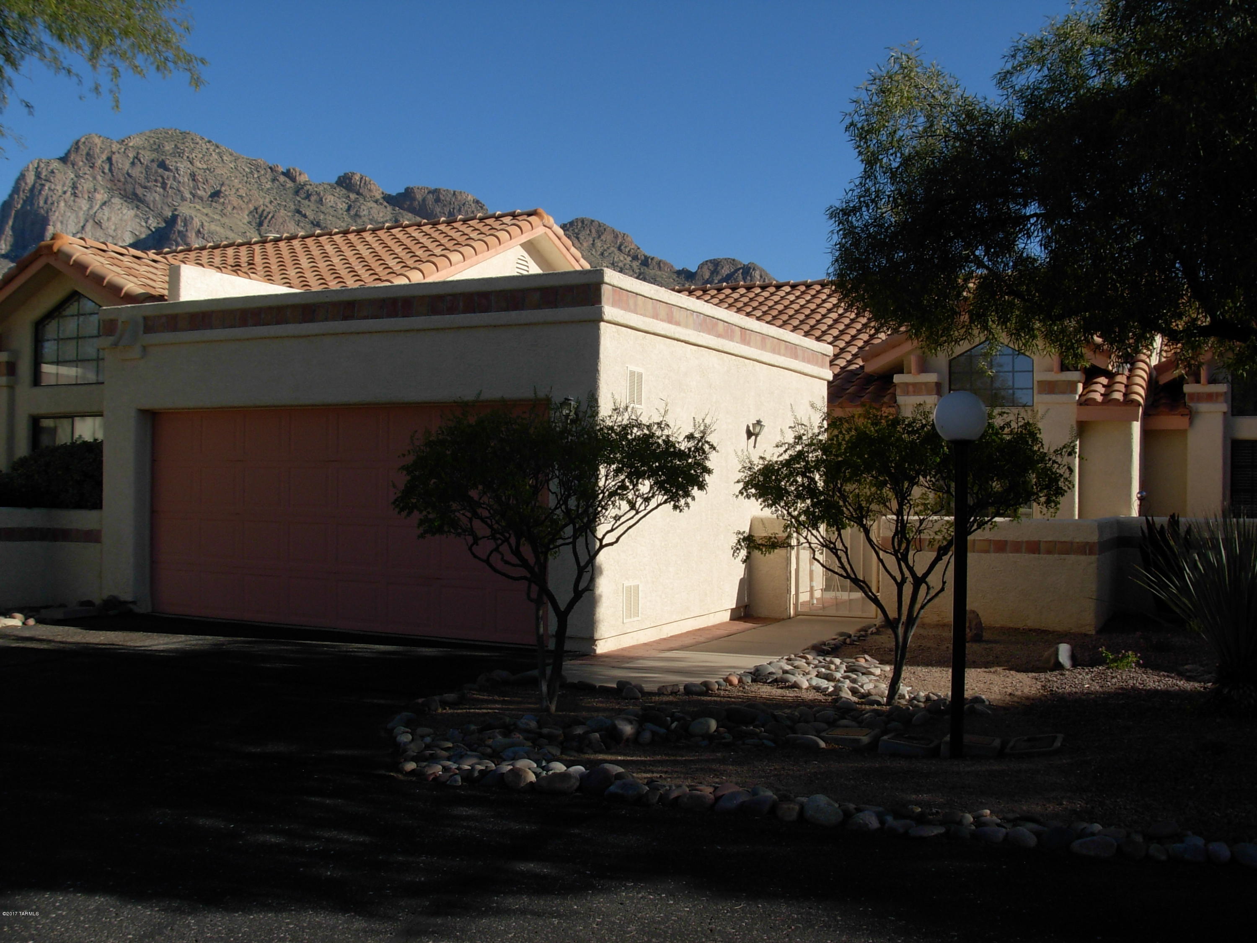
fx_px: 1380
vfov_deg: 37.7
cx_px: 628
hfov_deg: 49.0
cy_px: 472
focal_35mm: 38
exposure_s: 1/627
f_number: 4.9
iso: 79
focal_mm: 6.3
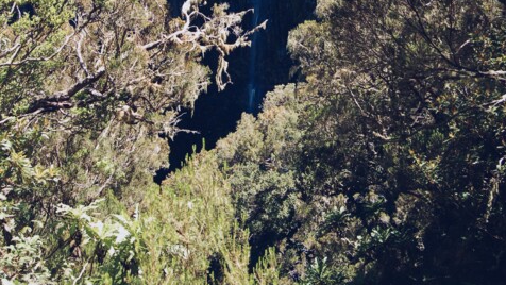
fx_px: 1275
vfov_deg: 12.6
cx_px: 254
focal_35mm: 95
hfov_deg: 22.4
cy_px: 5
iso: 200
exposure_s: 1/200
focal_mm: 40
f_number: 7.1
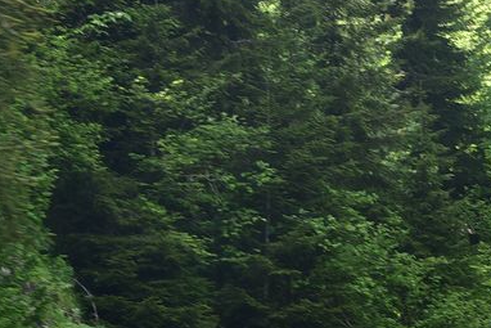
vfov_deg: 8.1
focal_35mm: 170
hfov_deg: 11.9
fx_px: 2319
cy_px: 215
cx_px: 501
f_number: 8
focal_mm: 50
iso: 200
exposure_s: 1/125
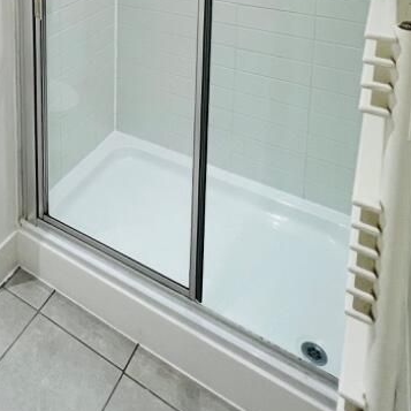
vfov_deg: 38.3
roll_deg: +0.7
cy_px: -71
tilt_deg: -8.1
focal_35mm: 33
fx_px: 443
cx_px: 50
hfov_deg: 45.6
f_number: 1.8
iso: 125
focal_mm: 1.57
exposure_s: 1/100
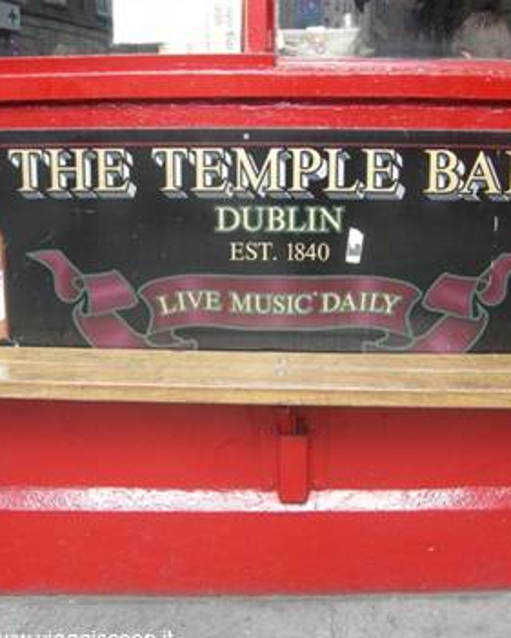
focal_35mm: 48
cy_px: 325
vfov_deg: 38.8
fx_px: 907
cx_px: 302
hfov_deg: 31.4
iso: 84
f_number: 2.7
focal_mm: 7.5
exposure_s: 1/43.8
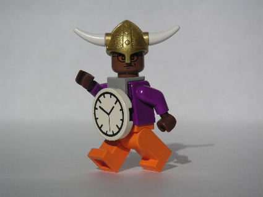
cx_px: 132
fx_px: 843
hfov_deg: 17.7
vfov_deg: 13.3
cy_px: 98
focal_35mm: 111
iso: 50
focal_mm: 17.1
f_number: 8
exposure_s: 1/350
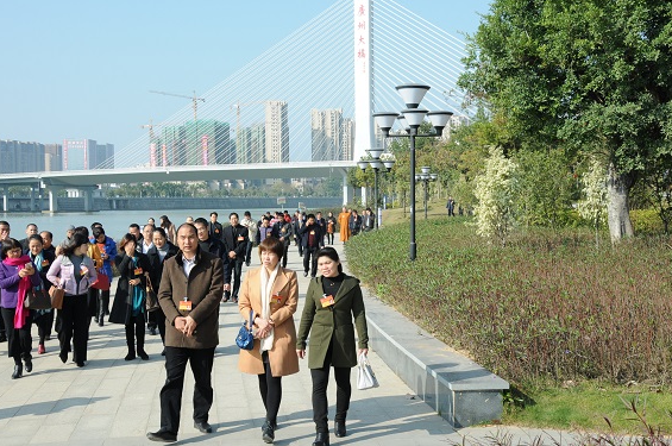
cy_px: 216
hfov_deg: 38.9
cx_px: 332
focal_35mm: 51
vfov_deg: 26.4
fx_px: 951
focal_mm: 32
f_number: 9
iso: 250
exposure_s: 1/320
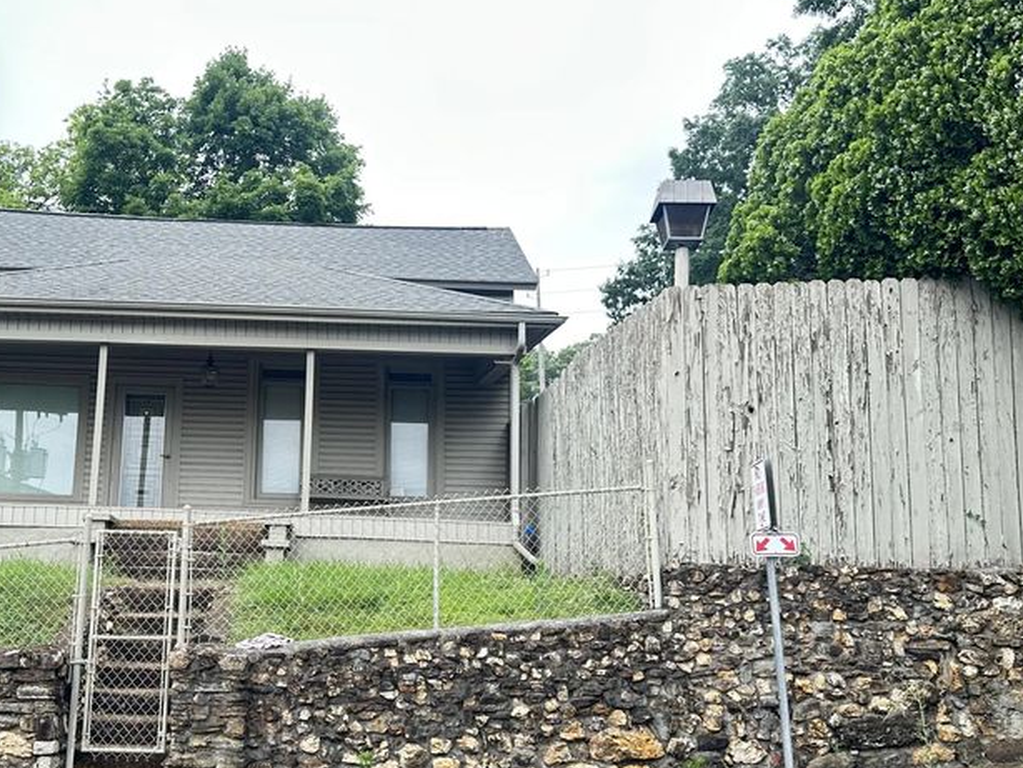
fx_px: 1183
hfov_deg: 45.9
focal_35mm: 40
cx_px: 327
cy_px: 426
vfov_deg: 35.9
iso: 80
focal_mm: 6.86
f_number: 1.78
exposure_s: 1/333
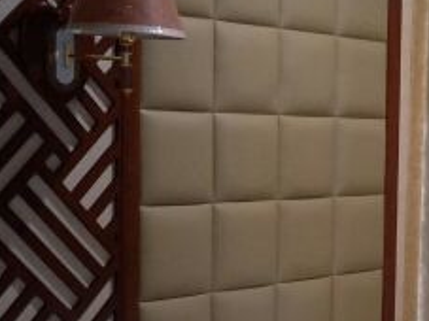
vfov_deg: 19.8
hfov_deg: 24.7
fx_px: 917
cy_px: 203
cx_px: 461
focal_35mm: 74
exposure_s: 1/14
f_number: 1.7
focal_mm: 4.1
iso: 814
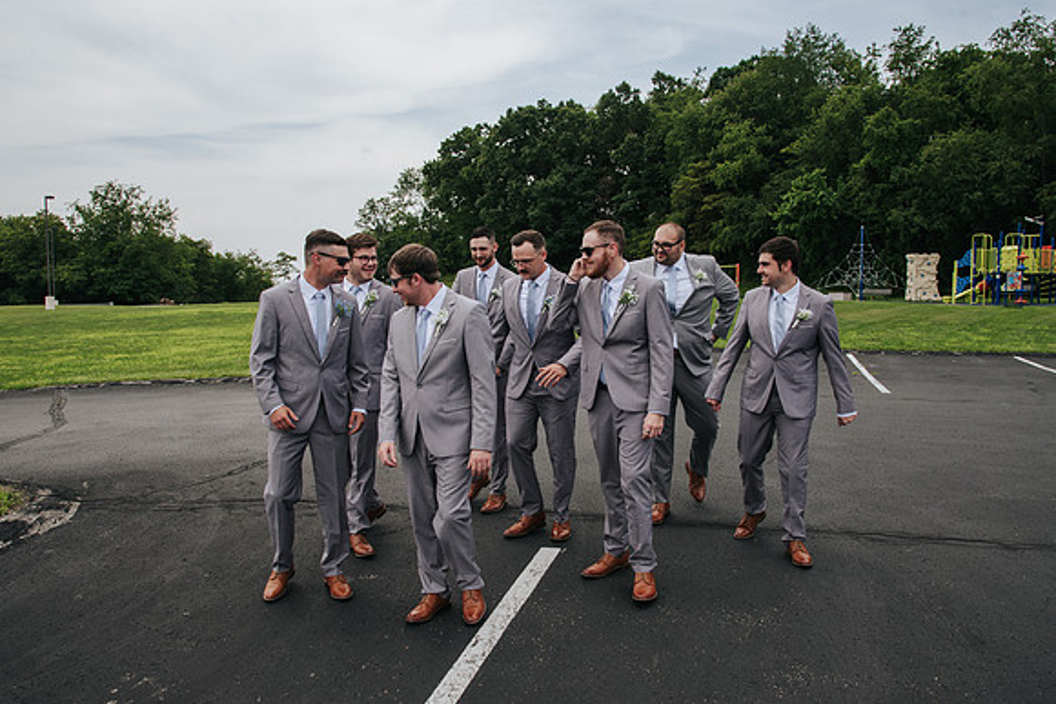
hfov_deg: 66.8
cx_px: 537
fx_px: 801
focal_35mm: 27
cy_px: 356
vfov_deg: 47.5
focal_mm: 24
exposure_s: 1/320
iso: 200
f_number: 9
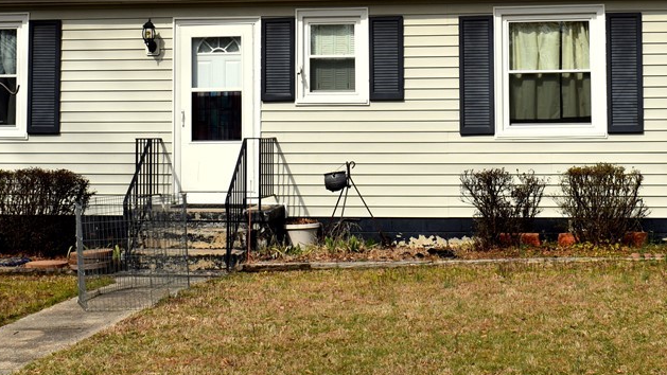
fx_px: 1344
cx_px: 341
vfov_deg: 15.7
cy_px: 40
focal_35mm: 76
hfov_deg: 27.9
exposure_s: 1/320
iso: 100
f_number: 9
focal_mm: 28
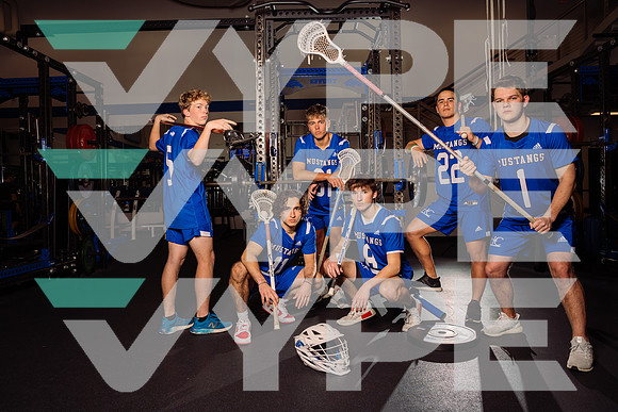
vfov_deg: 49.6
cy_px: 206
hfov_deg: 69.4
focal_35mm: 26
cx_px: 309
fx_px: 446
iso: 200
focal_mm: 26
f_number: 6.3
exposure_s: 1/250
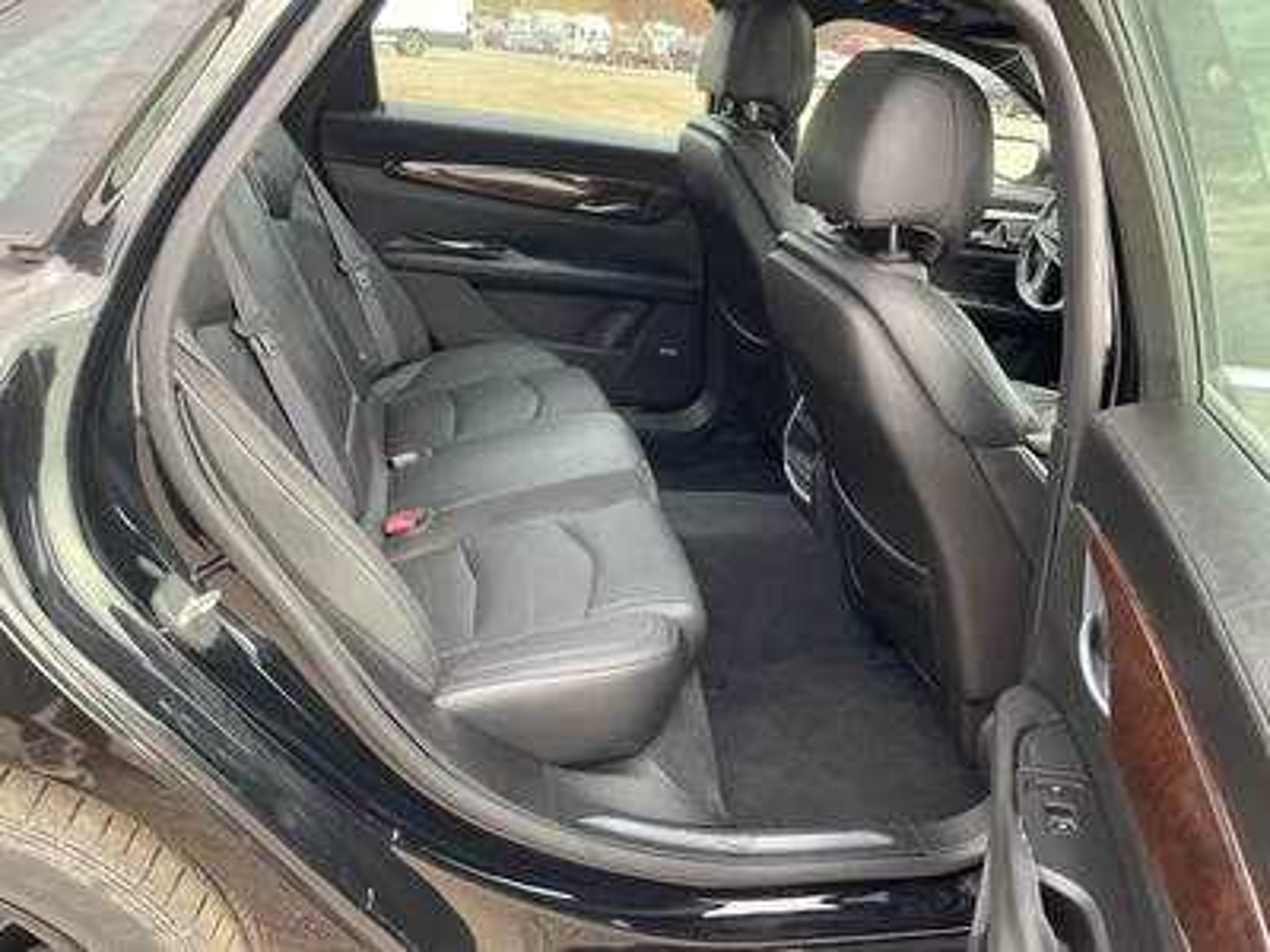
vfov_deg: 48.2
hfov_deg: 61.7
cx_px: 635
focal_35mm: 29
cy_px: 476
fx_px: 1064
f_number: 1.8
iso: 40
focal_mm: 3
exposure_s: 1/122
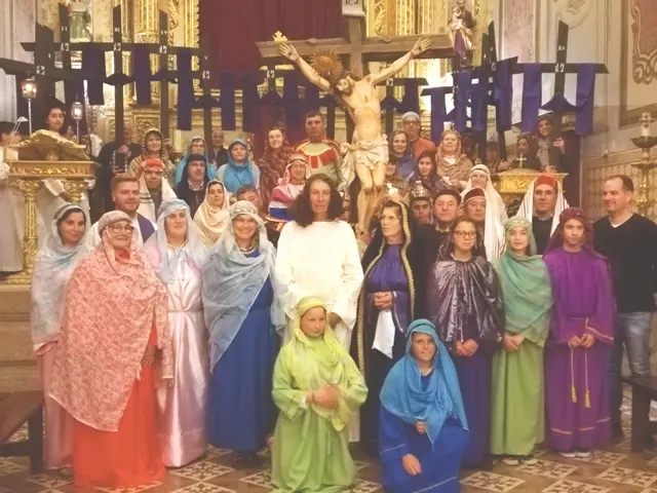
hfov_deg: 44.8
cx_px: 328
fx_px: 797
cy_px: 246
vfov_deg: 34.3
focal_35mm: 42
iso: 1600
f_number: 2.2
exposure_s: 1/14.3
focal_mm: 3.83
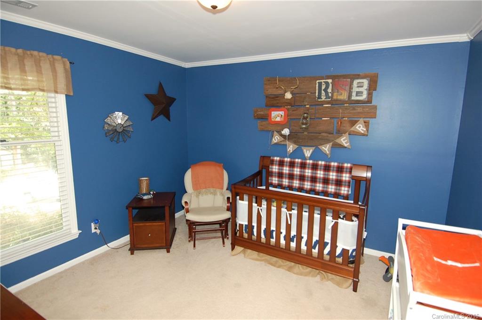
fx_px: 241
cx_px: 241
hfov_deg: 90.1
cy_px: 160
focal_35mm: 18
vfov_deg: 67.2
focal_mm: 12
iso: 400
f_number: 4
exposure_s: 1/60
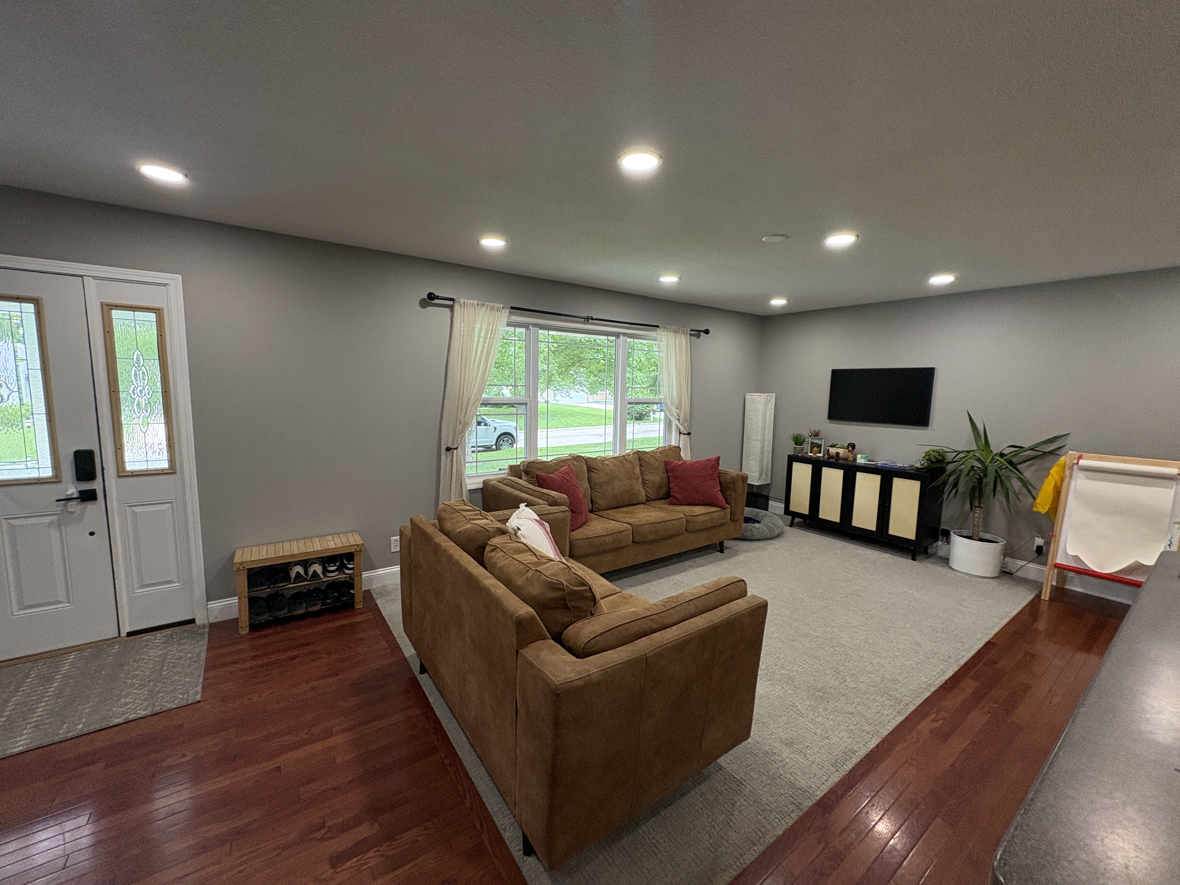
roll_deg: -1.0
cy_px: 442
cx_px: 590
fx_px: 477
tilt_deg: -7.1
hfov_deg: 102.1
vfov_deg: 85.7
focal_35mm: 14
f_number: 2.2
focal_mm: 2.22
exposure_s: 1/120
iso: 250
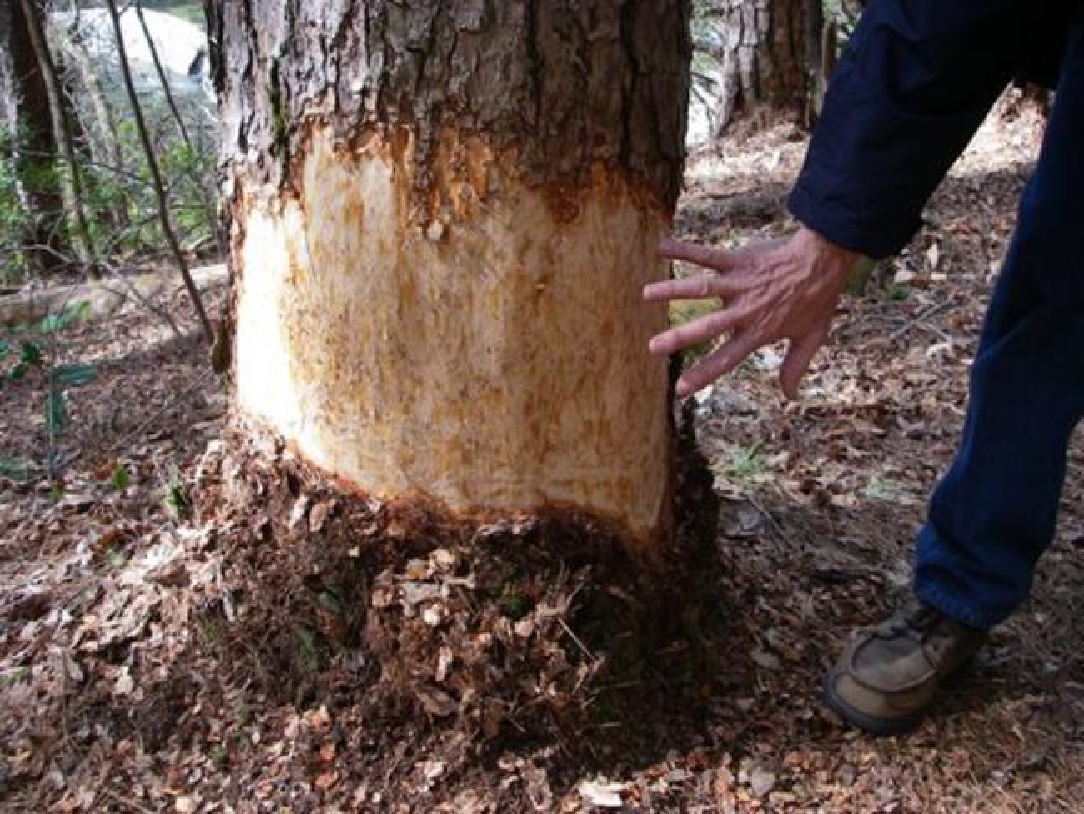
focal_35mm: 38
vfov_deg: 37.7
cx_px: 542
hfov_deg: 49.0
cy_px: 407
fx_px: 1190
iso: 64
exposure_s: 1/60
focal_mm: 6.3
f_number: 3.3
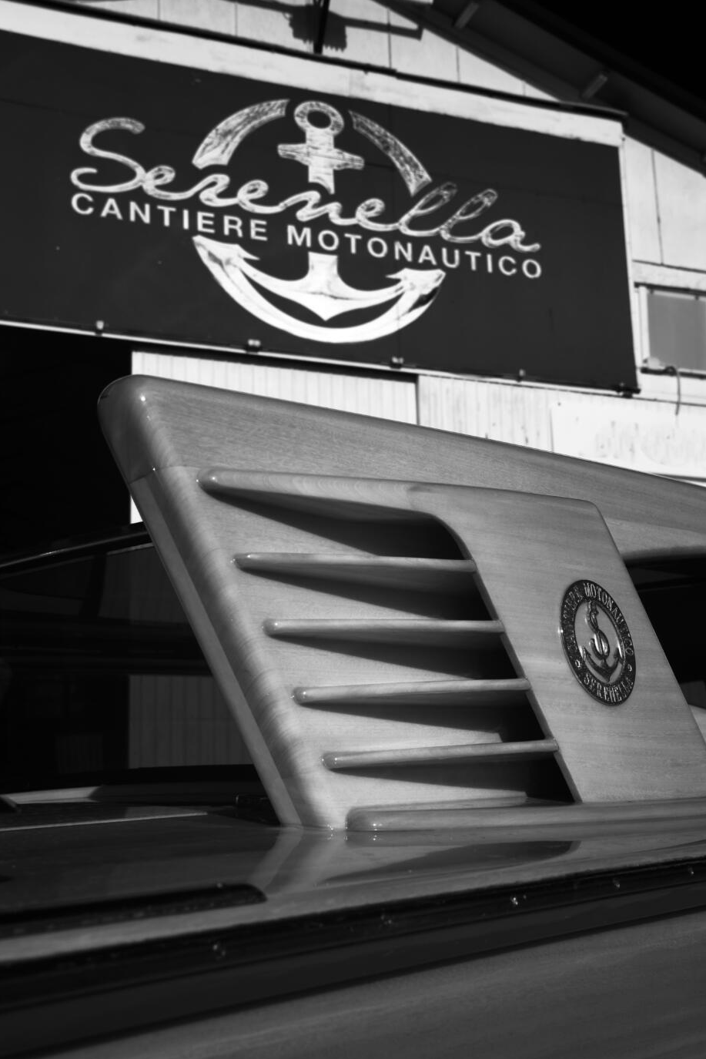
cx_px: 353
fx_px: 1412
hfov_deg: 28.1
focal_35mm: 48
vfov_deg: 41.1
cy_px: 562
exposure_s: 1/800
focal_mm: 44
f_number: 9
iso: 160
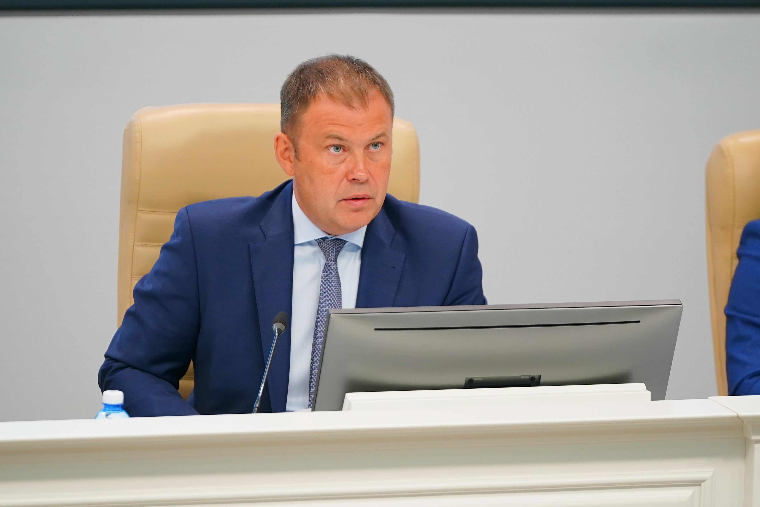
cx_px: 380
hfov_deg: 6.9
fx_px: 6333
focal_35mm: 300
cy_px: 254
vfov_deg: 4.6
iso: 2000
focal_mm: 200
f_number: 2.8
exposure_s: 1/250
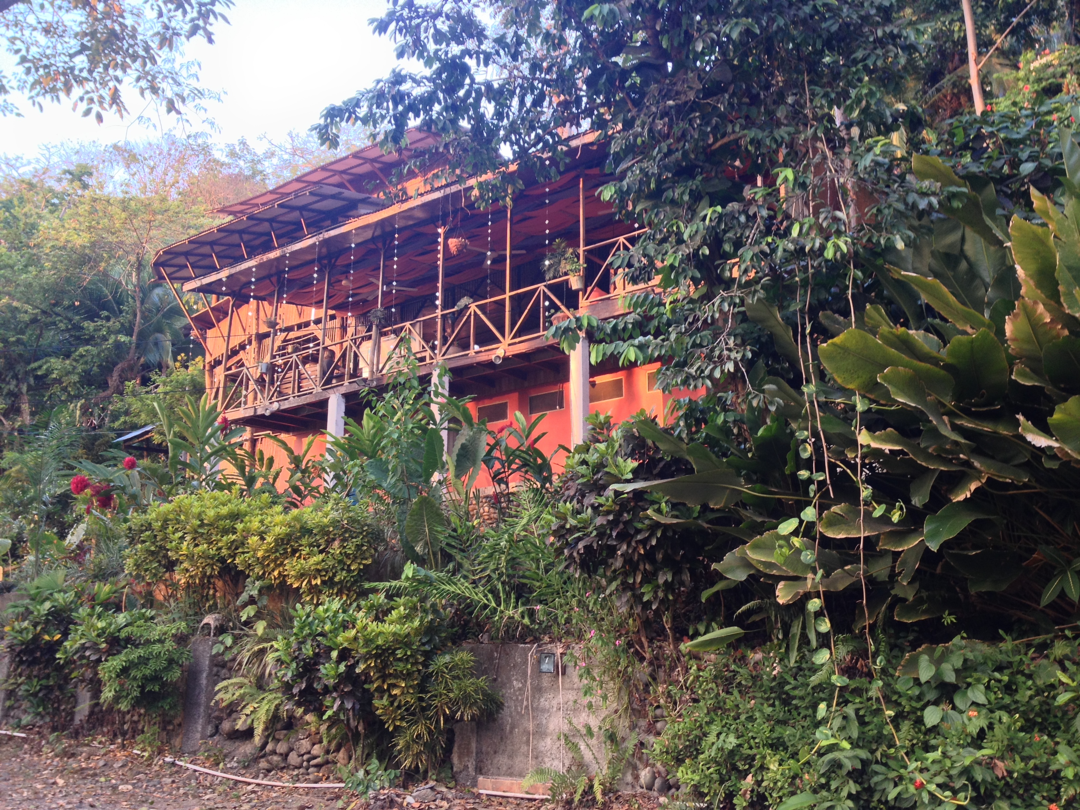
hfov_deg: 52.6
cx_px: 540
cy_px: 405
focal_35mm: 35
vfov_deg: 40.7
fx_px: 1092
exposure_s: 1/24
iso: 50
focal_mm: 4.28
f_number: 2.4
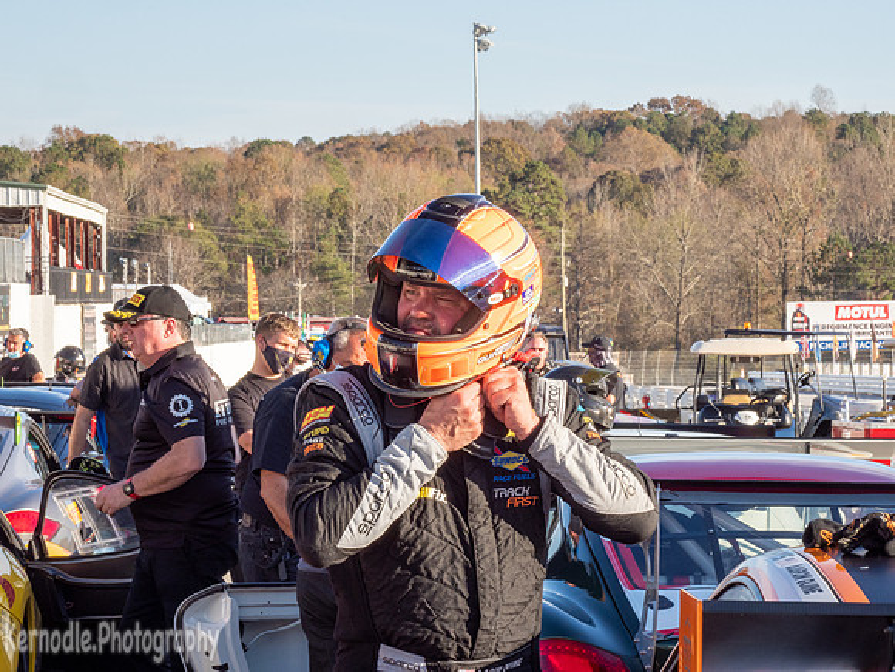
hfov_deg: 14.1
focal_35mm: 140
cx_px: 448
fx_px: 3620
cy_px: 336
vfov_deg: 10.6
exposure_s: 1/80
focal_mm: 70
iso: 500
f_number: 18
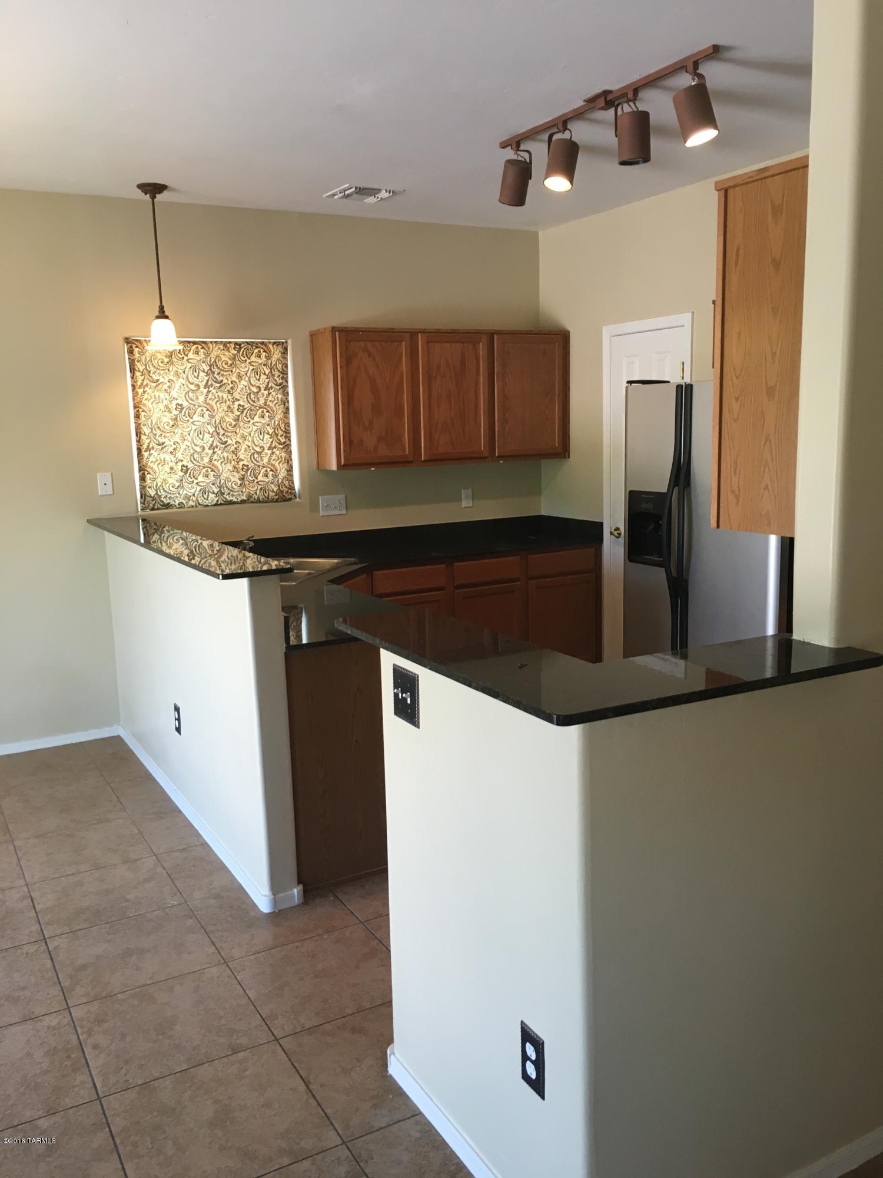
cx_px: 442
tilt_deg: -10.2
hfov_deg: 48.2
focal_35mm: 29
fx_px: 986
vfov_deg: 61.7
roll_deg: +1.3
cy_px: 589
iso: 64
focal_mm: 4.15
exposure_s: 1/30
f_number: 2.2
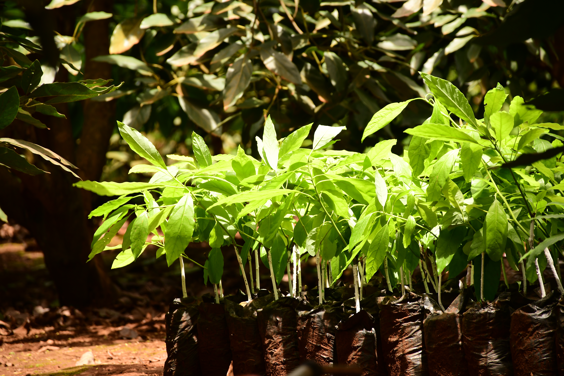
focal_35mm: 210
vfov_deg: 6.5
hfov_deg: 9.8
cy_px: 188
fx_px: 3290
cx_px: 282
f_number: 5.6
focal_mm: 140
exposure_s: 1/125
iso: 250
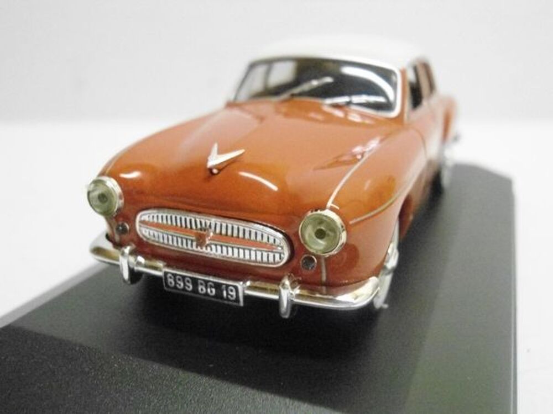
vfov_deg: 38.7
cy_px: 207
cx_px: 276
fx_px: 591
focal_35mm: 37
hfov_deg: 50.1
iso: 1600
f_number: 3.2
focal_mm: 6.7
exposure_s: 1/80
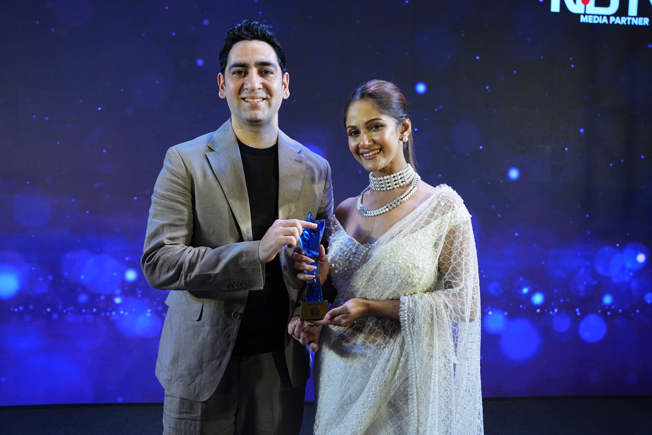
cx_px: 326
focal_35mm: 29
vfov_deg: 44.8
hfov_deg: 63.5
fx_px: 527
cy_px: 218
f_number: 4
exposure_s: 1/125
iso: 1000
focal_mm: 29.1
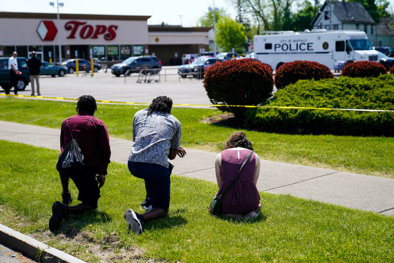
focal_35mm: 57
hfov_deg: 35.0
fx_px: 624
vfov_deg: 23.8
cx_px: 200
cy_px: 131
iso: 100
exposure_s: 1/1250
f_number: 2.8
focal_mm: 56
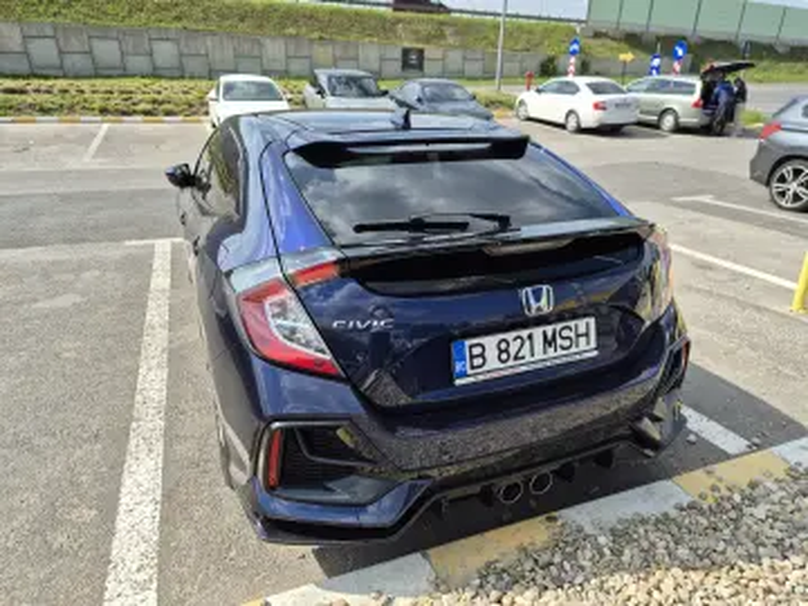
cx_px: 404
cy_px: 303
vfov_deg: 58.9
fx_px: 537
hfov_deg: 73.9
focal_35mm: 23
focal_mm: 5.4
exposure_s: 1/1148
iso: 25
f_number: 1.8
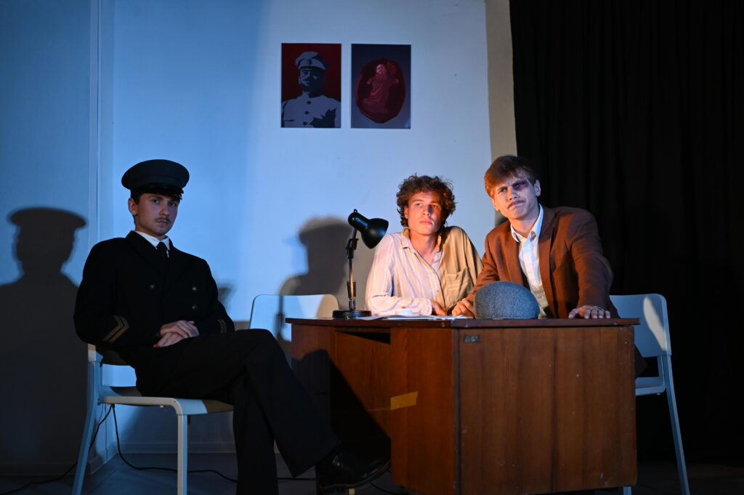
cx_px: 372
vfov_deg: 26.9
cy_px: 248
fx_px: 1032
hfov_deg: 39.6
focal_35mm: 50
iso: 2500
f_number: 2.8
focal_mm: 50
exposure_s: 1/250
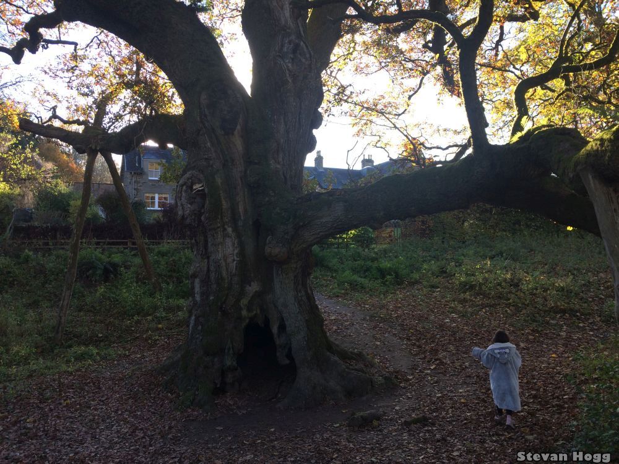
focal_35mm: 29
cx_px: 310
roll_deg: +2.2
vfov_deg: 48.2
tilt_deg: +3.2
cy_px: 232
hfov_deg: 61.7
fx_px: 519
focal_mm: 4.15
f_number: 2.2
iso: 32
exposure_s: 1/200
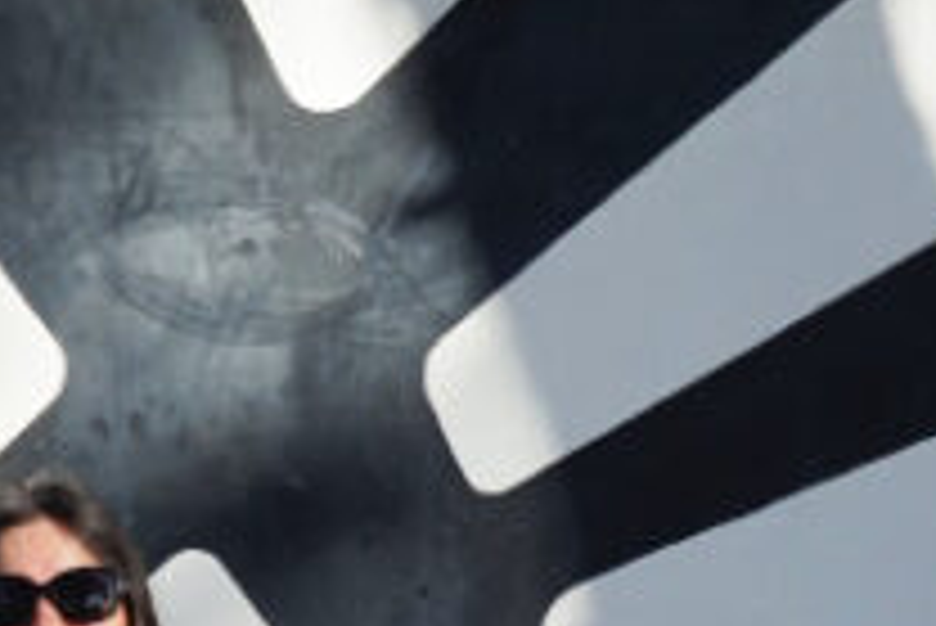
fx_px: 3746
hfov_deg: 14.1
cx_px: 32
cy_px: 599
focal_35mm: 144
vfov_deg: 9.5
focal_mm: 26
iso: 100
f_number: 13
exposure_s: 1/80
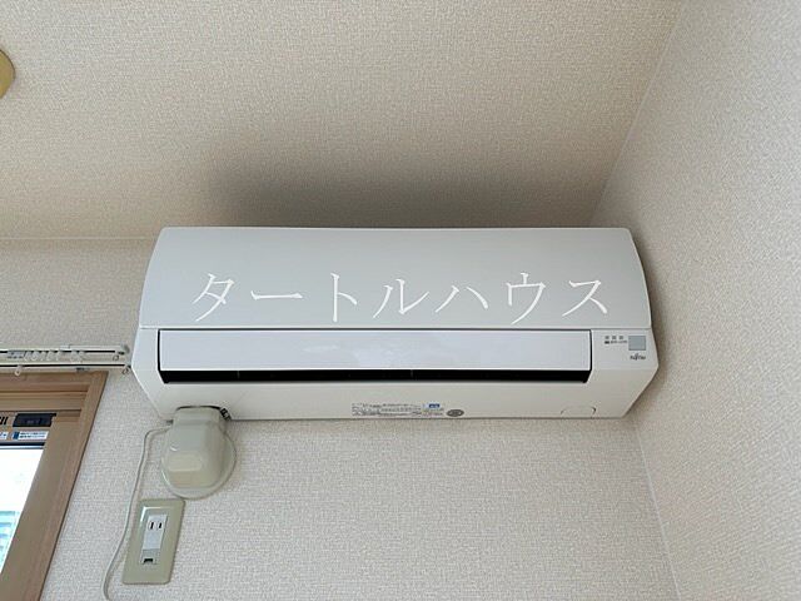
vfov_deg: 56.8
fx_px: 555
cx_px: 400
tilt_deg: +33.7
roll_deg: +0.5
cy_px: 300
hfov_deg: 71.6
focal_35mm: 24
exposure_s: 1/121
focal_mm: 6.86
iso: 64
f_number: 1.78
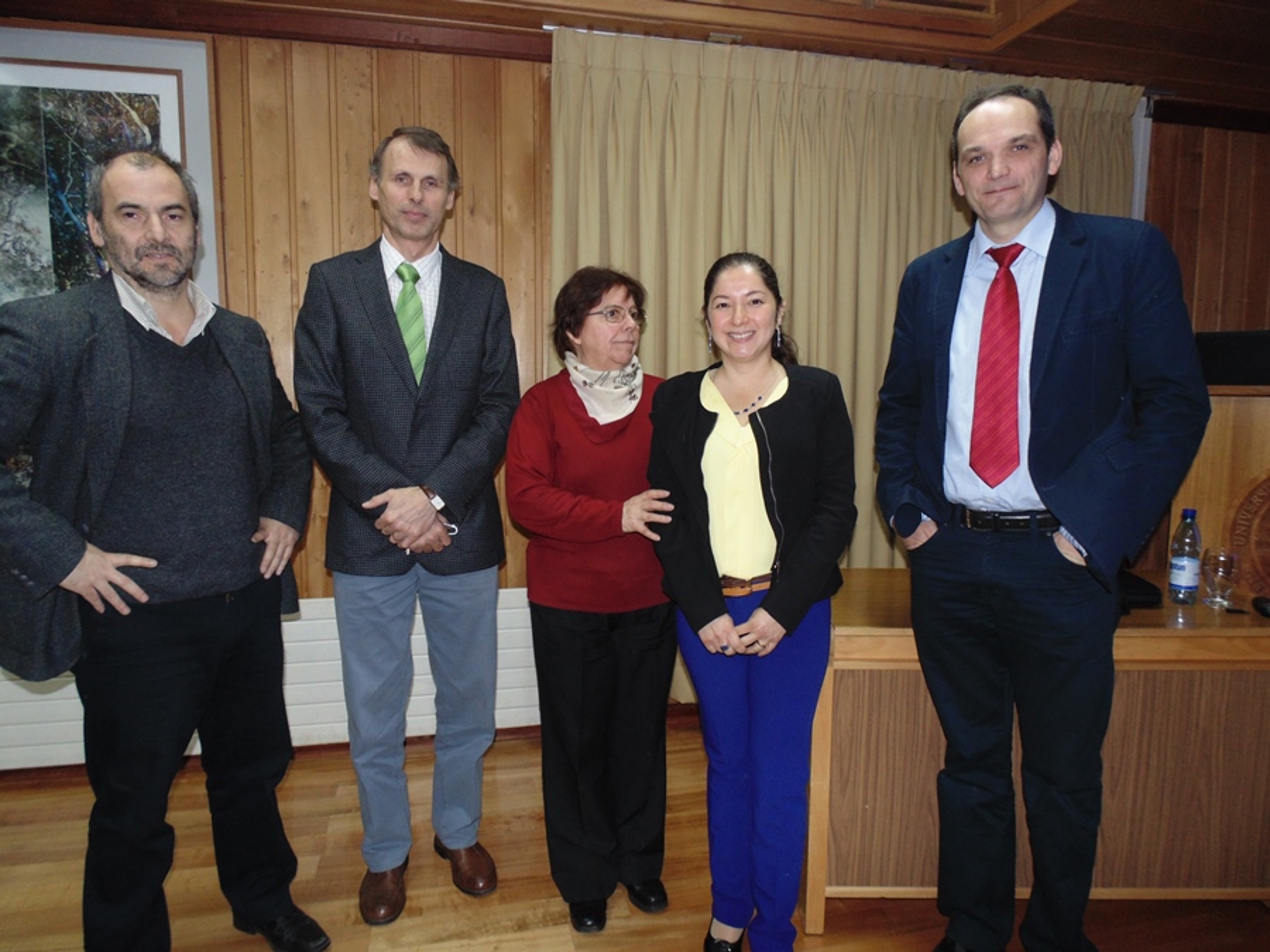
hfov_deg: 76.4
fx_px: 807
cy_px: 476
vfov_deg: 61.1
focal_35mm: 22
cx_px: 635
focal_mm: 4
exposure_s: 1/30
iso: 400
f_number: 3.1
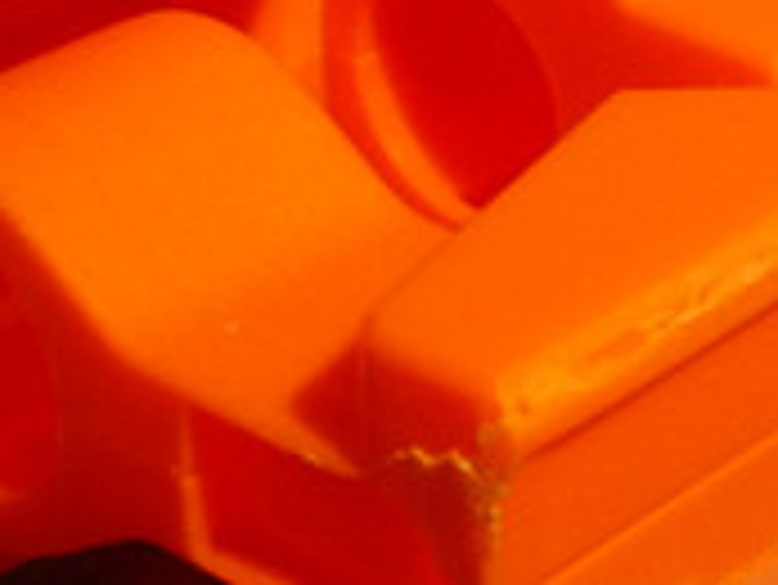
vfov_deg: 9.6
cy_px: 274
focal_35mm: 155
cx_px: 1250
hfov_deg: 12.0
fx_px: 3486
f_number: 3
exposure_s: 1/10
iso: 400
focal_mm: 7.4
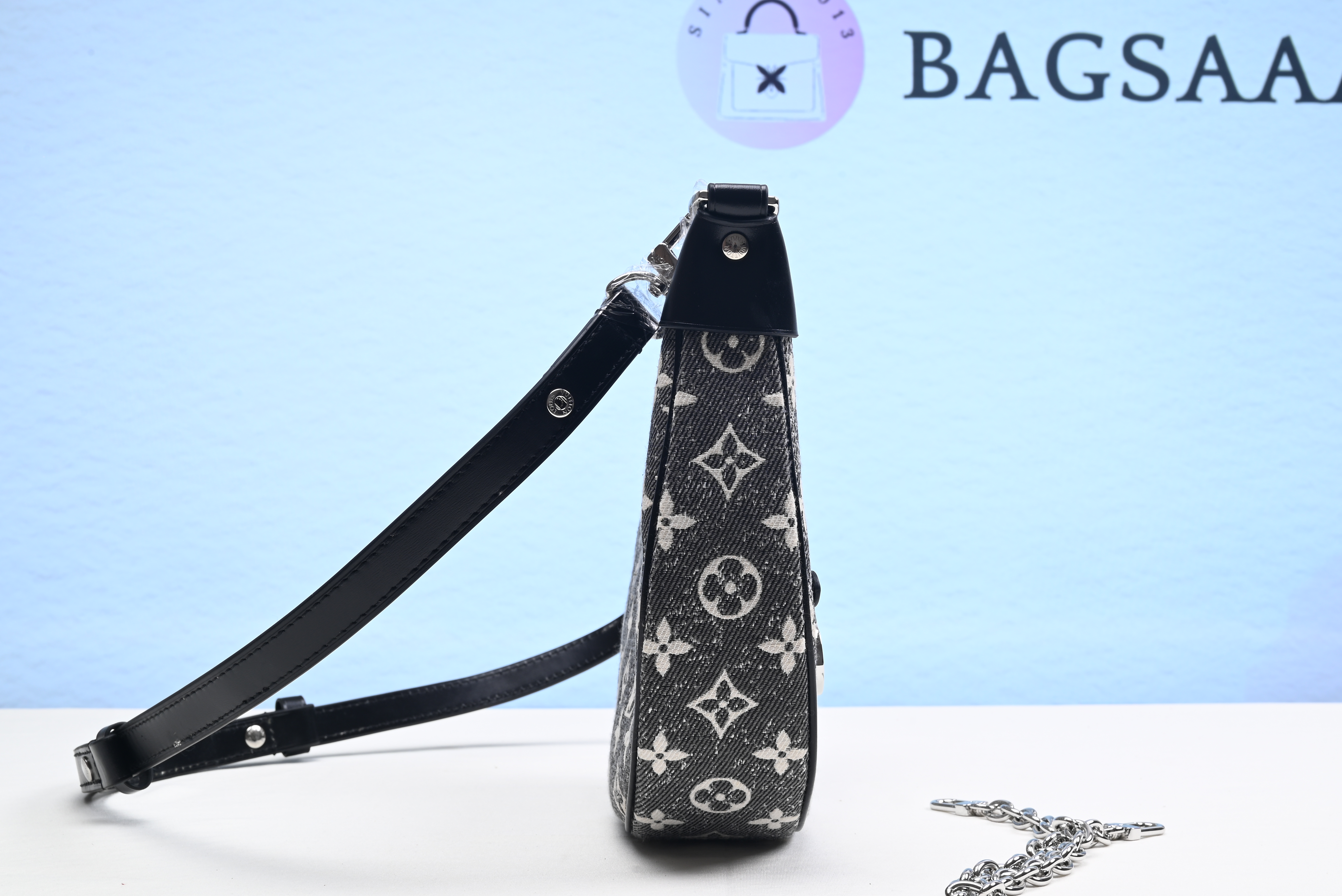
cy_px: 416
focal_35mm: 46
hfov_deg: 42.7
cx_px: 736
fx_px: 1715
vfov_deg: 29.3
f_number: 16
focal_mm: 40
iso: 100
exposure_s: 1/2
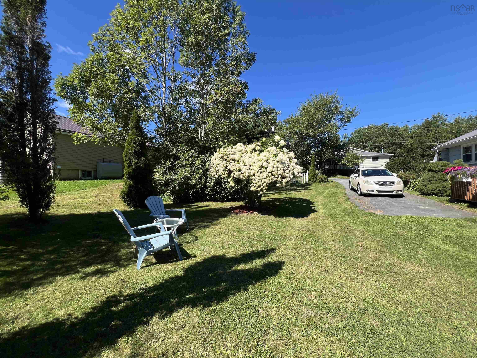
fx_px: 179
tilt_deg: +0.4
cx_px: 238
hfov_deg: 106.2
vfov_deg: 89.9
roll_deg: +0.9
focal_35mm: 13
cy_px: 179
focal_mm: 1.57
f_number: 1.8
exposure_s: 1/943
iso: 32
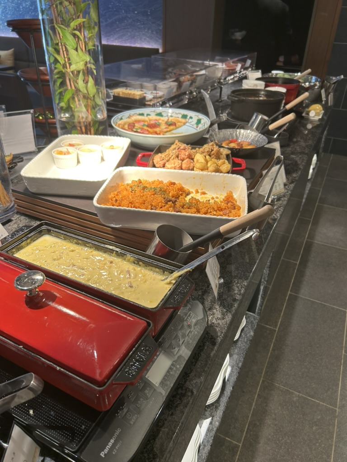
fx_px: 348
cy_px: 231
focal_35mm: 26
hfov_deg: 53.1
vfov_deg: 67.3
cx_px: 174
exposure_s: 1/60
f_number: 1.5
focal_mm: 5.7
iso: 80
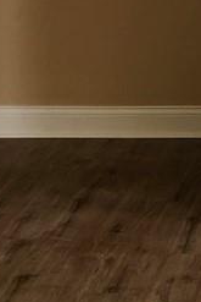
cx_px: 430
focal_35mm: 155
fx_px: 1296
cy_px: -101
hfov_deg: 8.3
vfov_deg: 12.8
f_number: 1.8
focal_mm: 5.54
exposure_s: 1/180
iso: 50
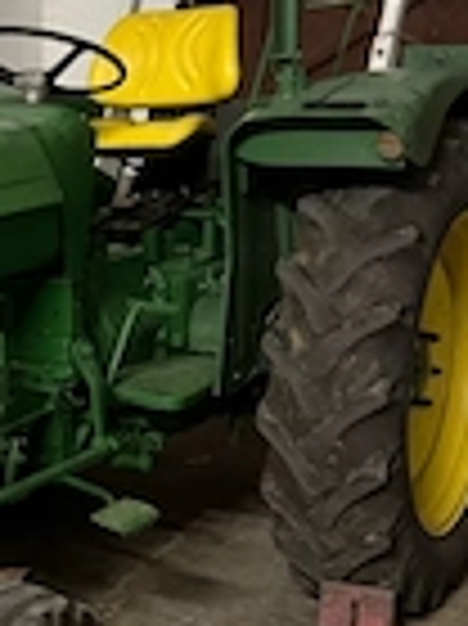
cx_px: -81
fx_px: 1246
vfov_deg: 28.2
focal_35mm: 69
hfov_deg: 20.1
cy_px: 342
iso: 1000
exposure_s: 1/25
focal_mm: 6.76
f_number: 1.78
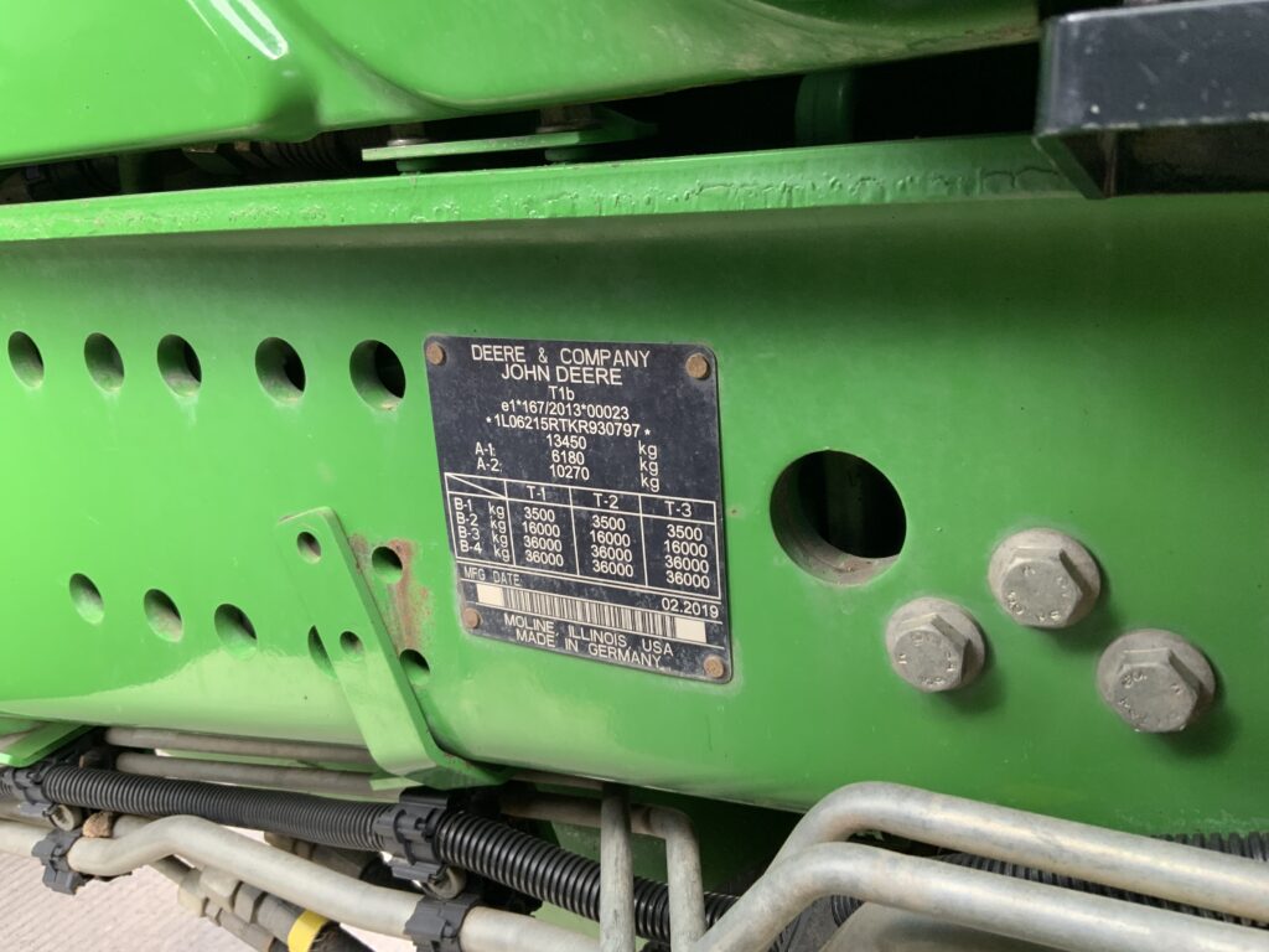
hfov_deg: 61.7
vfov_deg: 48.2
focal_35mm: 29
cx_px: 634
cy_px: 476
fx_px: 1063
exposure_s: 1/60
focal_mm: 3
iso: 80
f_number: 1.8
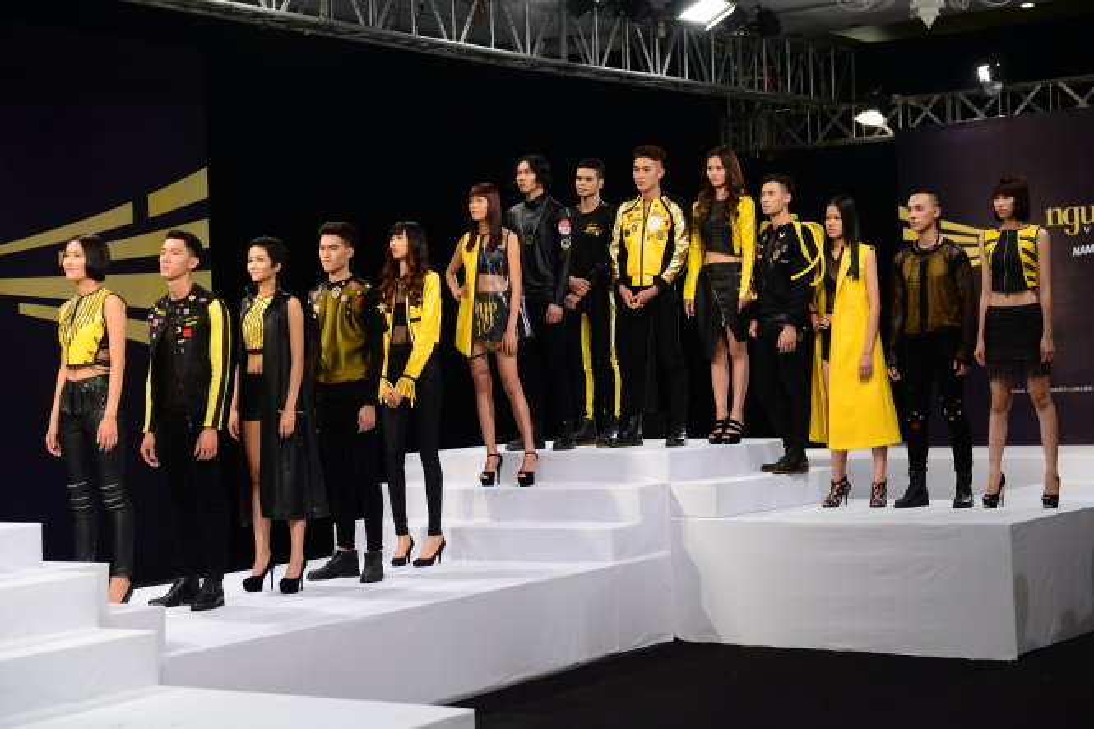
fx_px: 2005
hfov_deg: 30.5
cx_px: 547
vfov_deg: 20.6
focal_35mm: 66
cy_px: 364
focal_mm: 66
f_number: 3.2
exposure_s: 1/160
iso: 1000
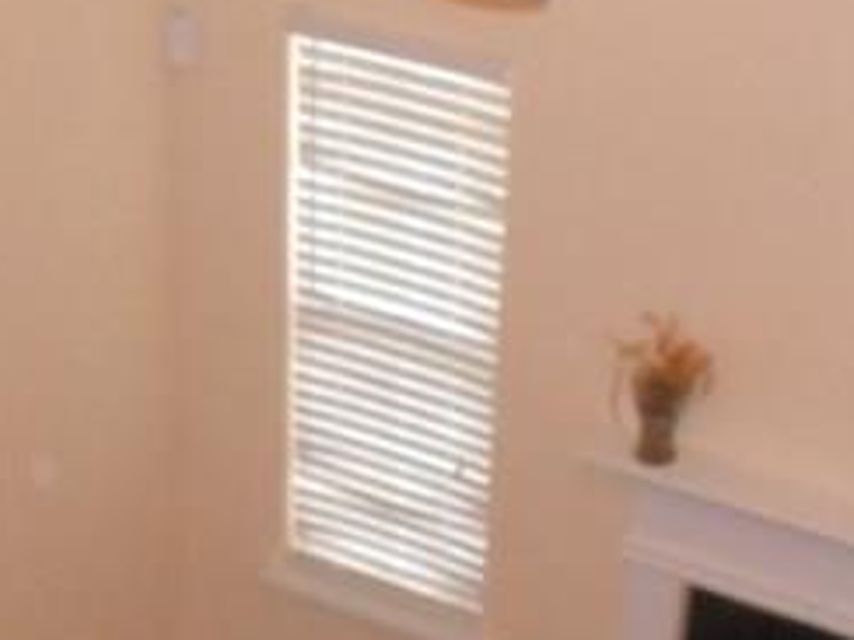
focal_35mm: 109
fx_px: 2689
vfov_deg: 13.2
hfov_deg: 18.0
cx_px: 315
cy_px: 787
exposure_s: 1/25
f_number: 3.5
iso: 640
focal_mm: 4.6
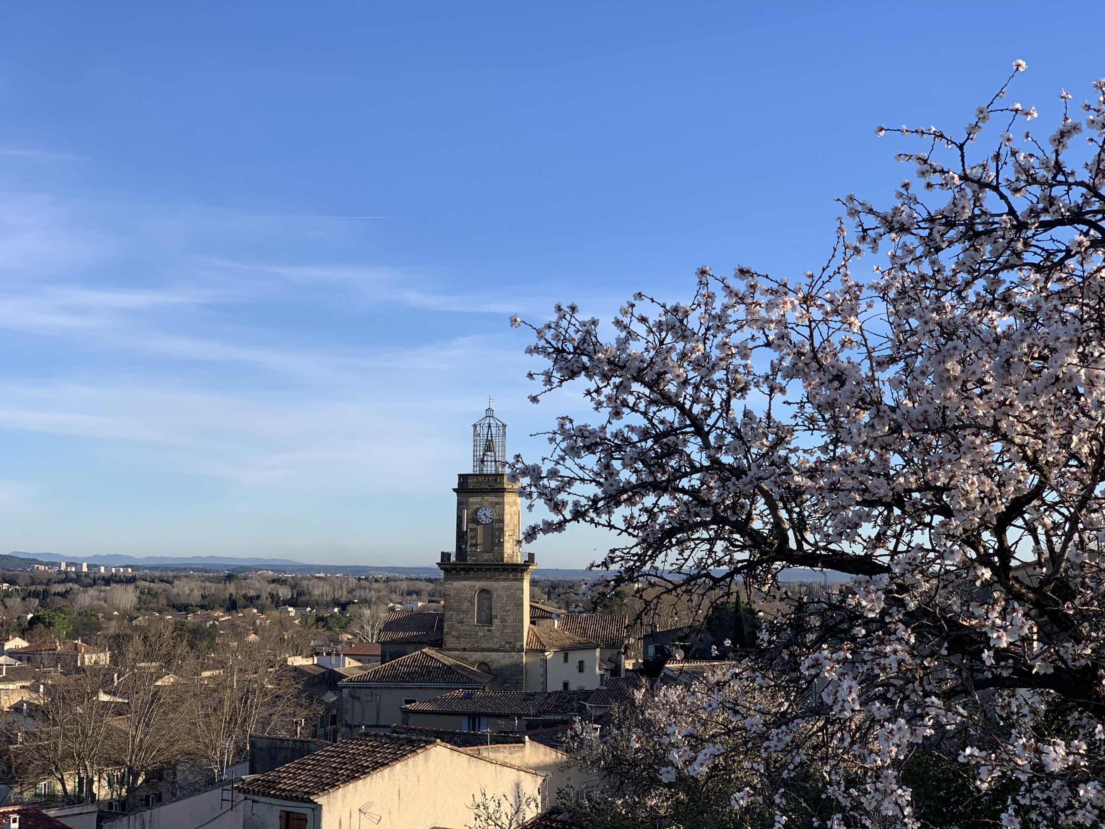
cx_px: 552
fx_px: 1660
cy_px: 414
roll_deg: -0.8
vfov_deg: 28.0
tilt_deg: +5.1
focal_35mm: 52
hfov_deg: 36.8
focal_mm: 6
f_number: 2.4
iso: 16
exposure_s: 1/841
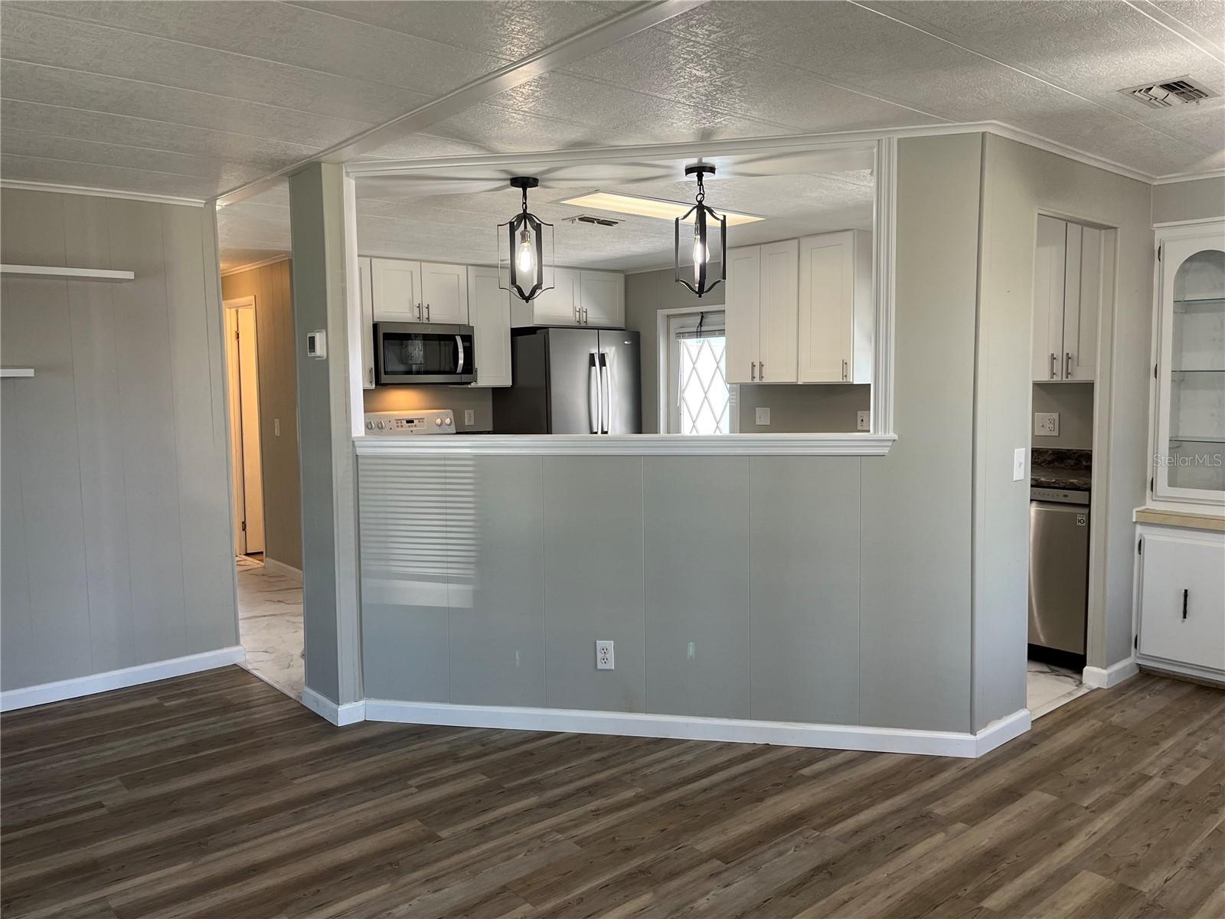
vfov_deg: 53.1
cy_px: 460
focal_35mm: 26
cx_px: 612
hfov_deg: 67.3
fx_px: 920
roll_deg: +0.9
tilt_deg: -5.2
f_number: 1.6
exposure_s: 1/120
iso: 100
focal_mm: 5.1
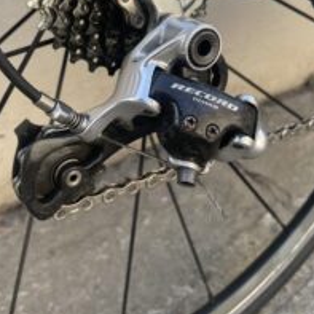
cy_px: 62
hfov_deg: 40.0
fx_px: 431
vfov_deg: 38.5
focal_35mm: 42
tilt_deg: -27.4
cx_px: 153
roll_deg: +0.5
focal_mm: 4.2
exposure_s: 1/421
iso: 32
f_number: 1.6
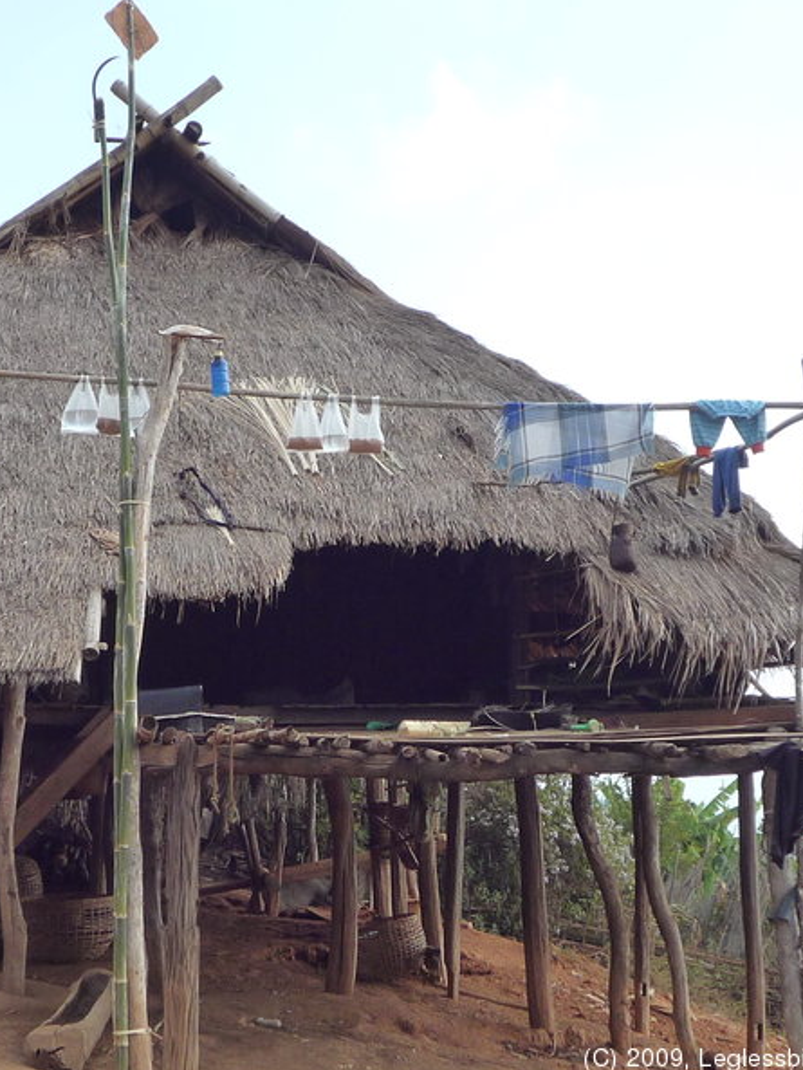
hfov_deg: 25.2
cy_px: 534
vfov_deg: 33.2
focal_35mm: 58
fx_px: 1793
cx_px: 294
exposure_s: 1/500
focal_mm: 5.3
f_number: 3.4
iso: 160
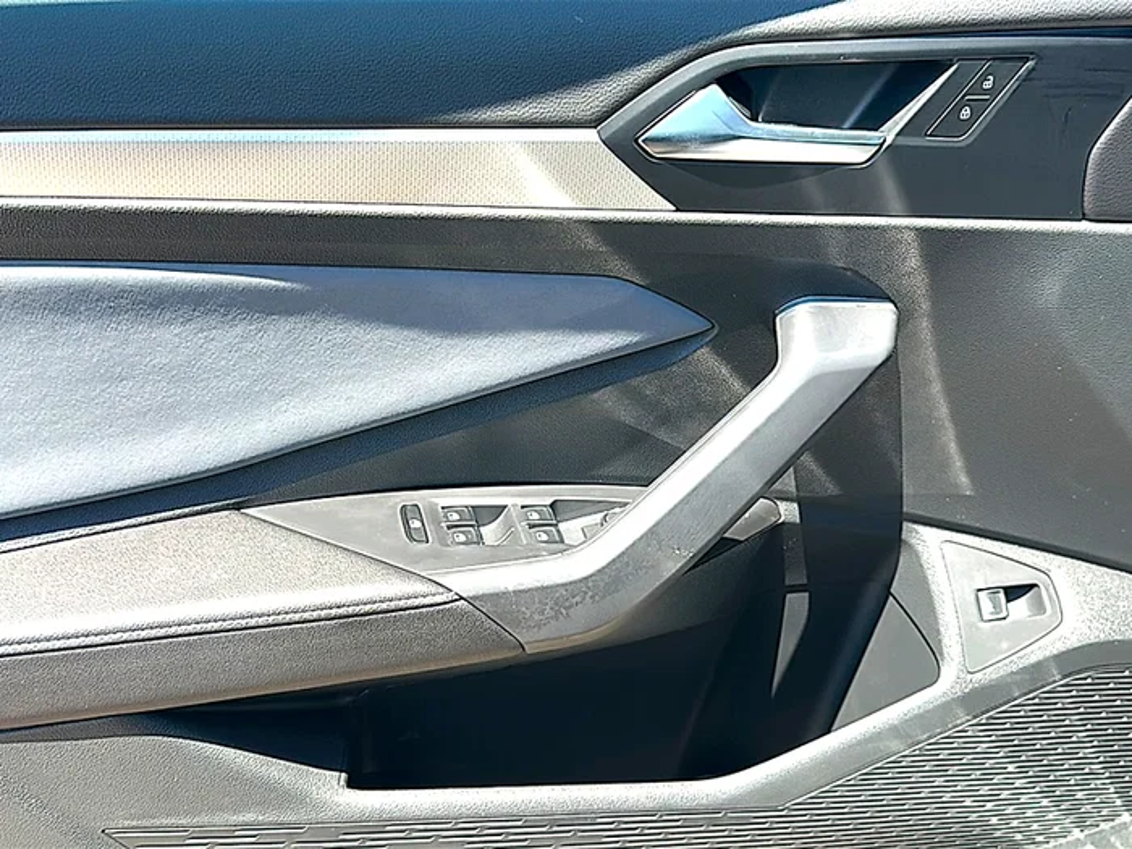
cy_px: 424
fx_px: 1210
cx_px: 566
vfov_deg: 38.7
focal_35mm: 37
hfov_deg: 50.1
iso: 80
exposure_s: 1/751
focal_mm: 6.86
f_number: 1.78
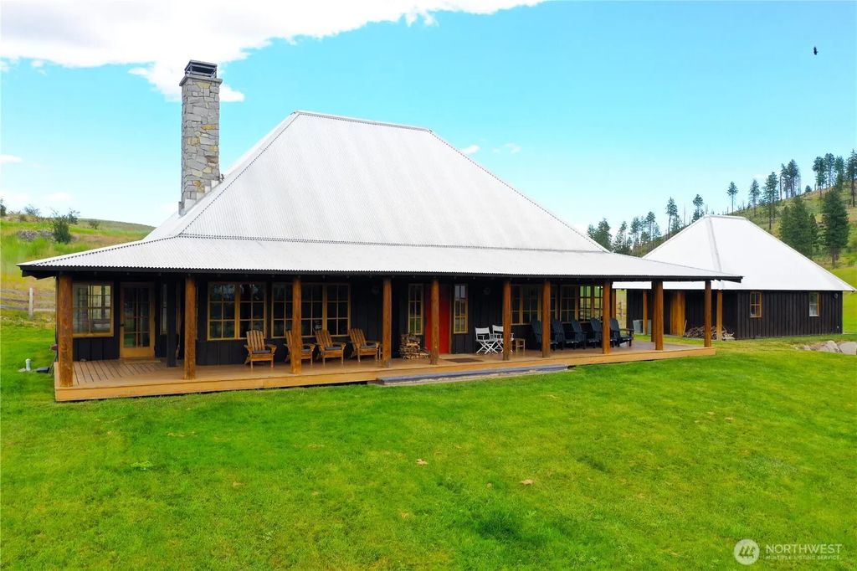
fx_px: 666
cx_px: 428
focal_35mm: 28
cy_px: 286
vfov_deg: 46.4
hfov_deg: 65.5
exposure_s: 1/240
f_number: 5
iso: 100
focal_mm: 10.26
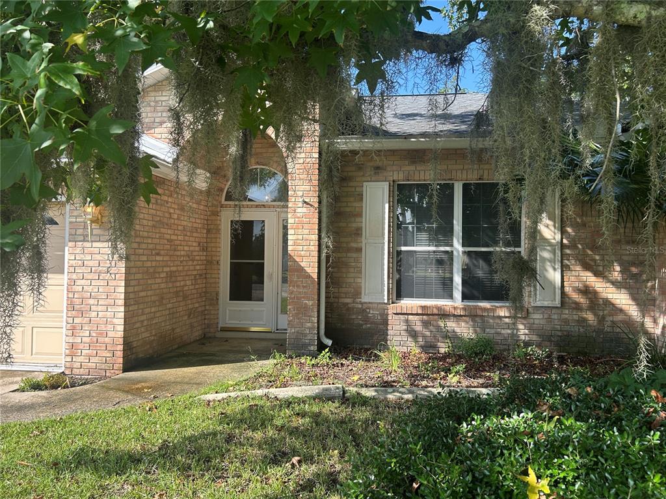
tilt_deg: +0.8
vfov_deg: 53.1
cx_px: 333
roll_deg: -0.5
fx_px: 500
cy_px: 250
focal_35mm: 26
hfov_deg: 67.3
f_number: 1.5
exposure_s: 1/1058
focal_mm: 5.7
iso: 50
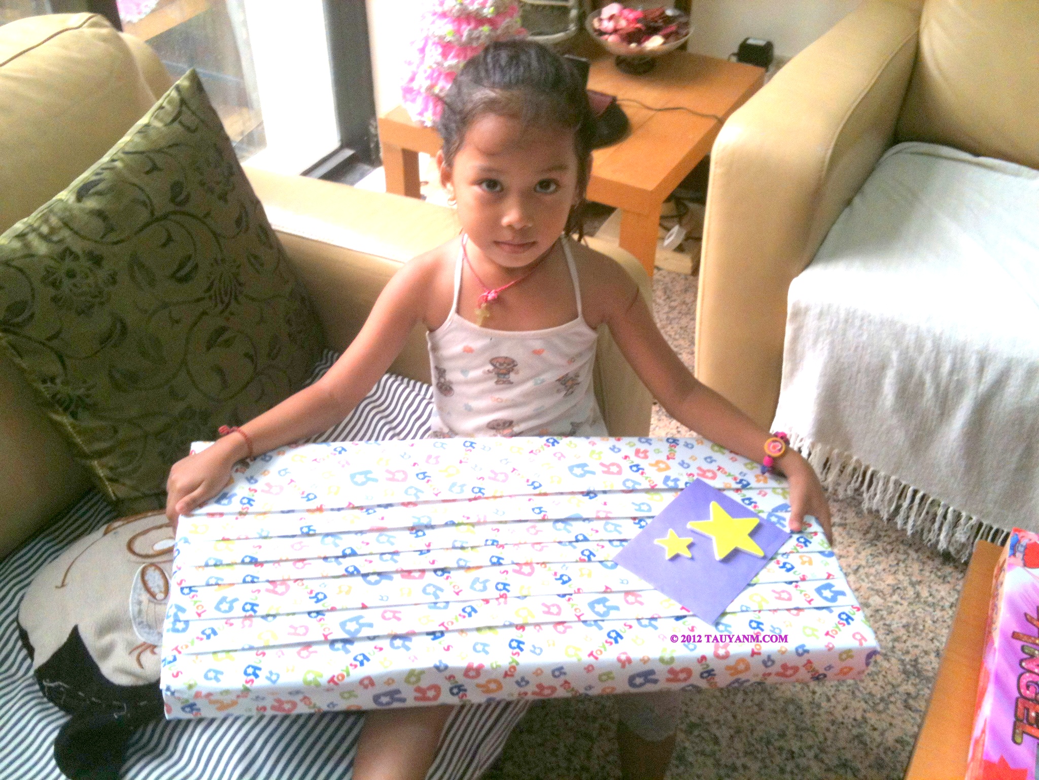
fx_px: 1051
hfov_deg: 52.6
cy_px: 390
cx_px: 520
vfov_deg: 40.7
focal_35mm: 35
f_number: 2.8
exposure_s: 1/15
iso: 80
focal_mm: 3.85
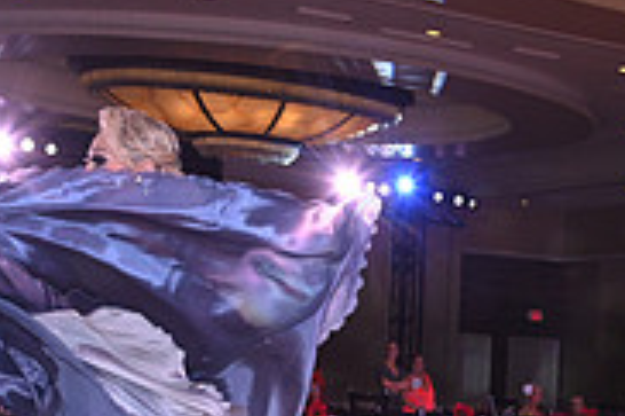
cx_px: 457
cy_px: 535
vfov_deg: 13.3
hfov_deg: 20.5
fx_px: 1717
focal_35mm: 99
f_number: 6.3
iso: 1250
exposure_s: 1/200
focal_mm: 31
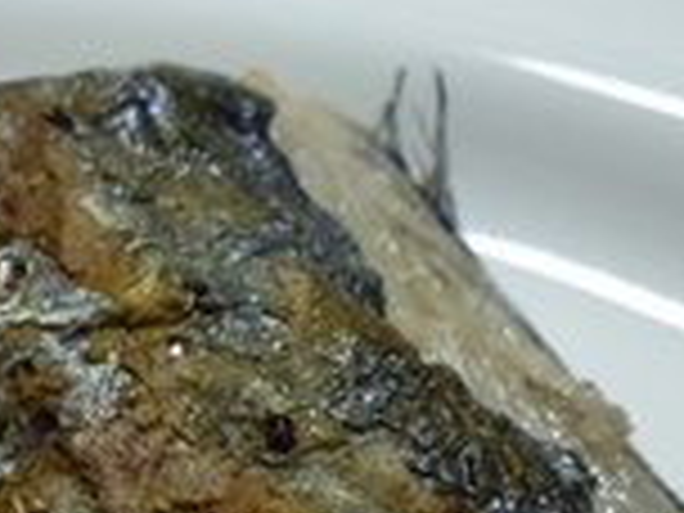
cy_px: 572
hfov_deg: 28.6
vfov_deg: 21.1
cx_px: 112
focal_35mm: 66
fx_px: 1304
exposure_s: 1/30
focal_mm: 4.4
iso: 400
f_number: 2.8
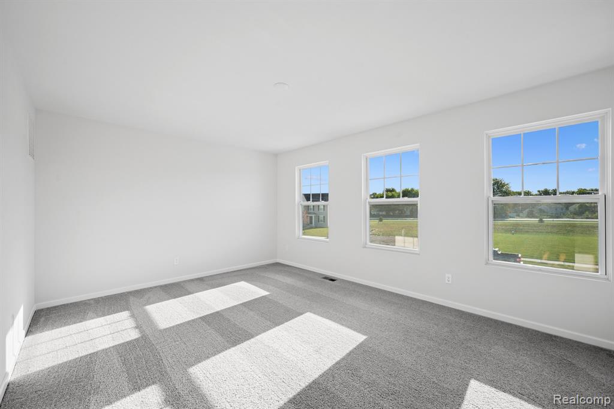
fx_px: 239
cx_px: 307
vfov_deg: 81.2
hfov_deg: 104.2
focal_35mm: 14
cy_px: 204
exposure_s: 1/13
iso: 80
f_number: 9
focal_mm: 14
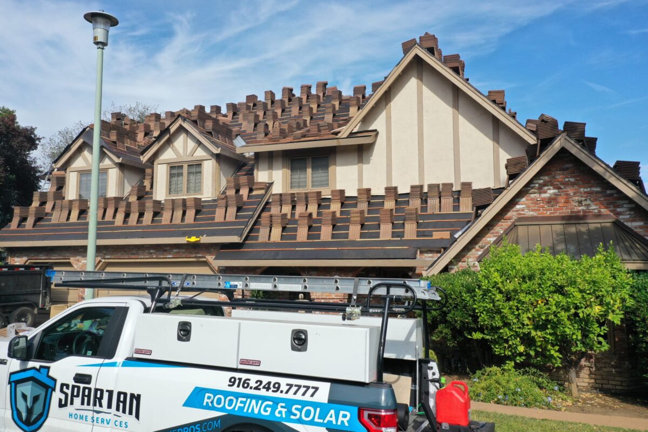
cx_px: 324
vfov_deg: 46.4
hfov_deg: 65.5
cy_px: 216
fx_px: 504
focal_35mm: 28
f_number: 5.6
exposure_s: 1/500
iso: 100
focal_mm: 10.26
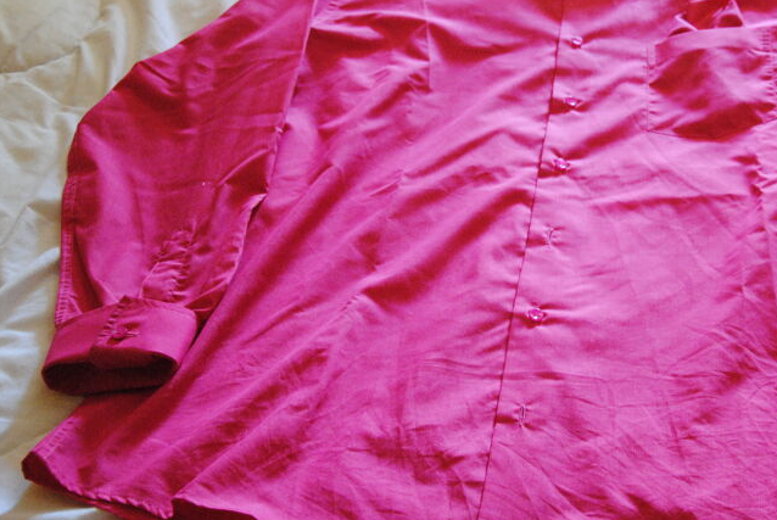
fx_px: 1270
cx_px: 586
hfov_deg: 33.3
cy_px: 241
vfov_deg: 23.1
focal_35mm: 59
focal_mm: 25
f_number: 4
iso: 1600
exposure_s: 1/25
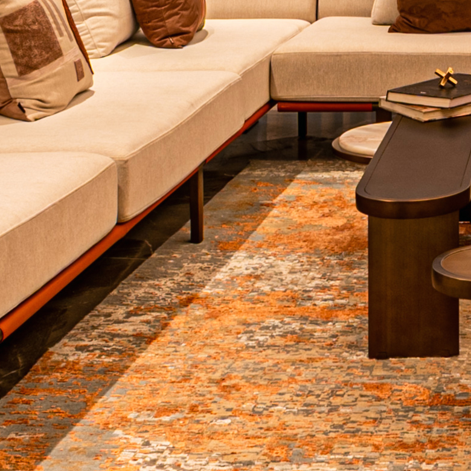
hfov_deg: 17.2
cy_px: -198
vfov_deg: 17.3
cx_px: 684
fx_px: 1416
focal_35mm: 92
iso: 100
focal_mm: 14
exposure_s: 1/4
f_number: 7.1
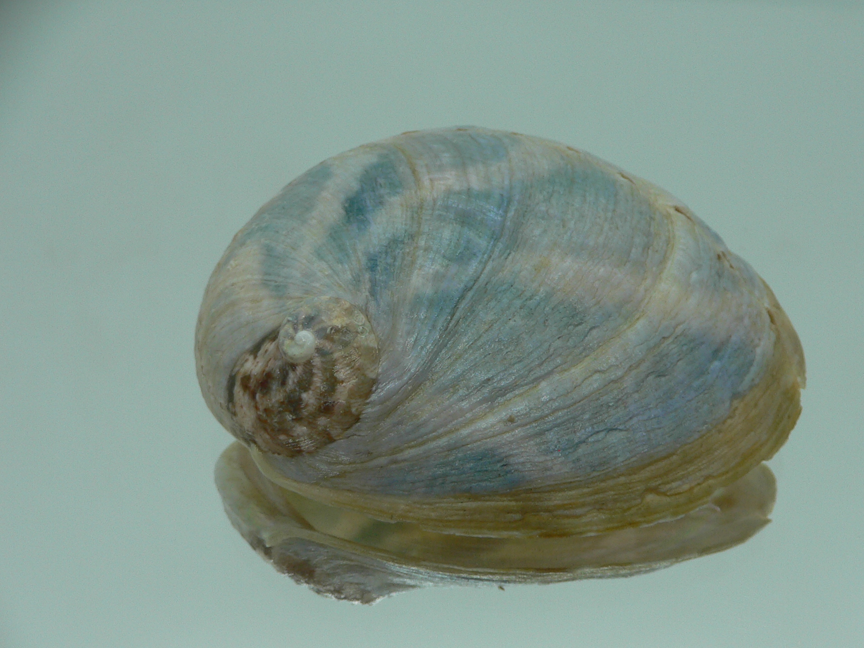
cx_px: 503
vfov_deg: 35.1
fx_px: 1023
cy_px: 376
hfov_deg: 45.6
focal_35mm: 41
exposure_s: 1/60
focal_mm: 4.6
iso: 80
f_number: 2.8
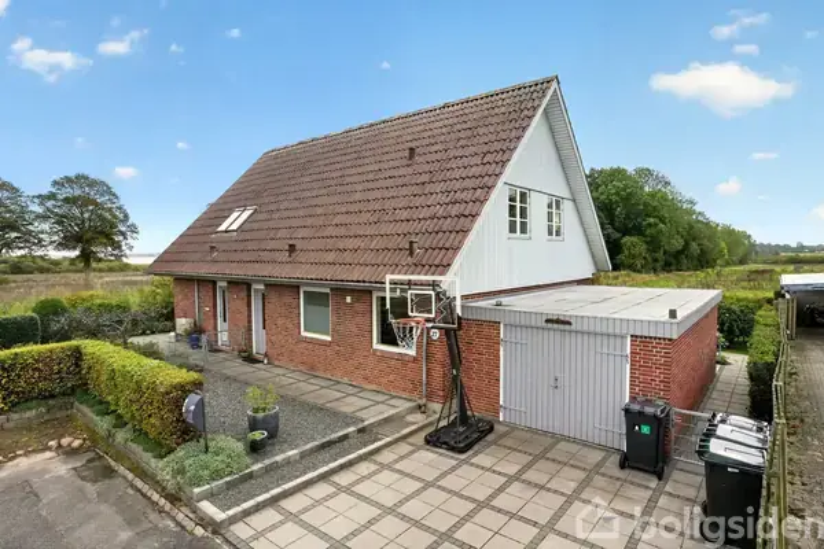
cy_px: 274
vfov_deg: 61.9
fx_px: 458
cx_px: 412
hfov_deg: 84.0
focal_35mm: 20
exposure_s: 1/200
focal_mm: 20
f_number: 8
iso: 400
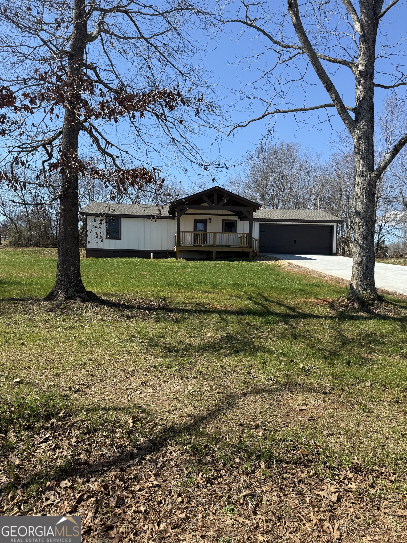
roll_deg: -1.0
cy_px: 272
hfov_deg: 56.8
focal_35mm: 24
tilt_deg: +0.2
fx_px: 376
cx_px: 204
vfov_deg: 71.6
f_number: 1.78
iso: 80
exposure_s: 1/2611
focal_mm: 6.76
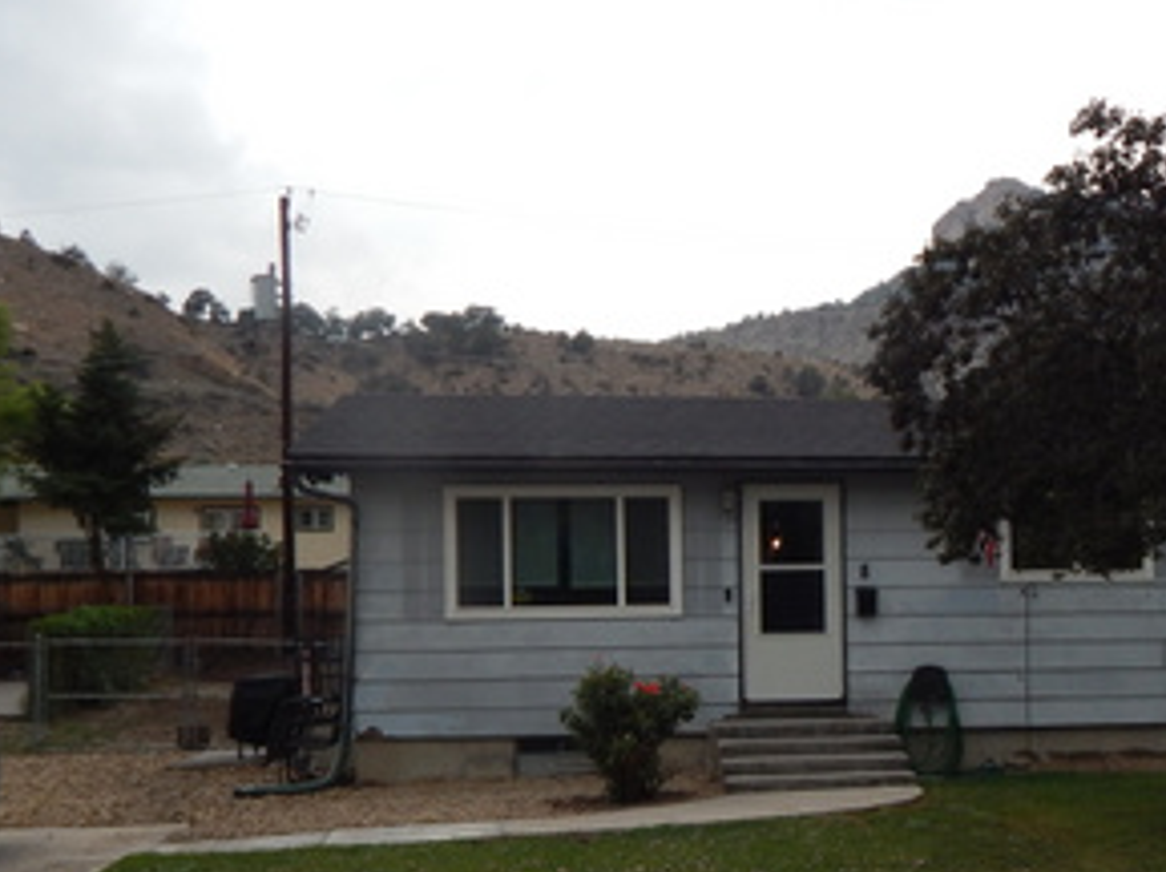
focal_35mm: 51
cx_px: 847
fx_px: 1716
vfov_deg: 28.2
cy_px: 634
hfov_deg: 36.8
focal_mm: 4
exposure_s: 1/640
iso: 125
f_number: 3
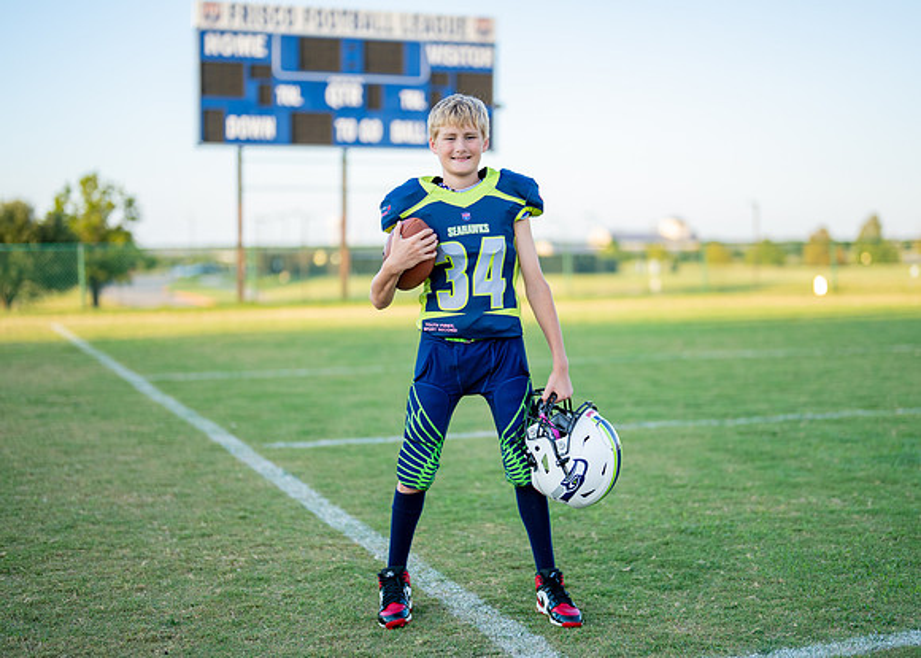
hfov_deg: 33.5
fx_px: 1527
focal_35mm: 58
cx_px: 499
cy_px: 328
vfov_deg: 24.3
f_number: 1.2
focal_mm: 50
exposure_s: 1/2000
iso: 160
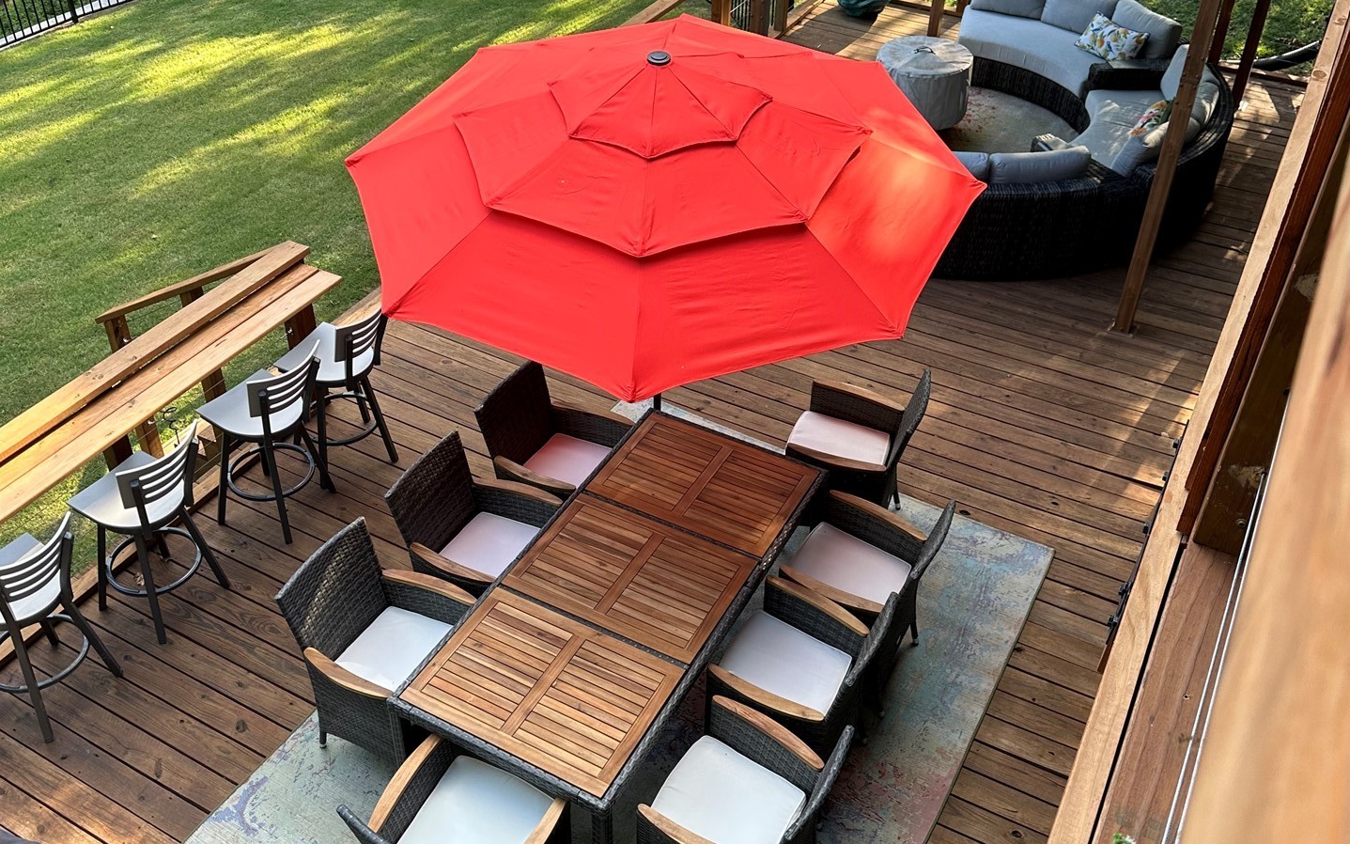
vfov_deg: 37.1
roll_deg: -4.0
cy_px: 339
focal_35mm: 34
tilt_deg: -36.2
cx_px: 675
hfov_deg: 56.7
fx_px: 1251
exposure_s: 1/209
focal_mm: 6.86
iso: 64
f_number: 1.78
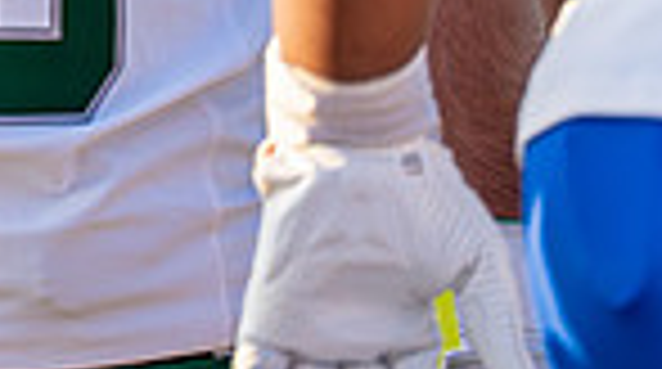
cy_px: -575
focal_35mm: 804
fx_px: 14085
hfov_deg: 2.7
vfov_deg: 1.5
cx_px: -194
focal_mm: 157
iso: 320
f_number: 2.8
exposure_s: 1/1600
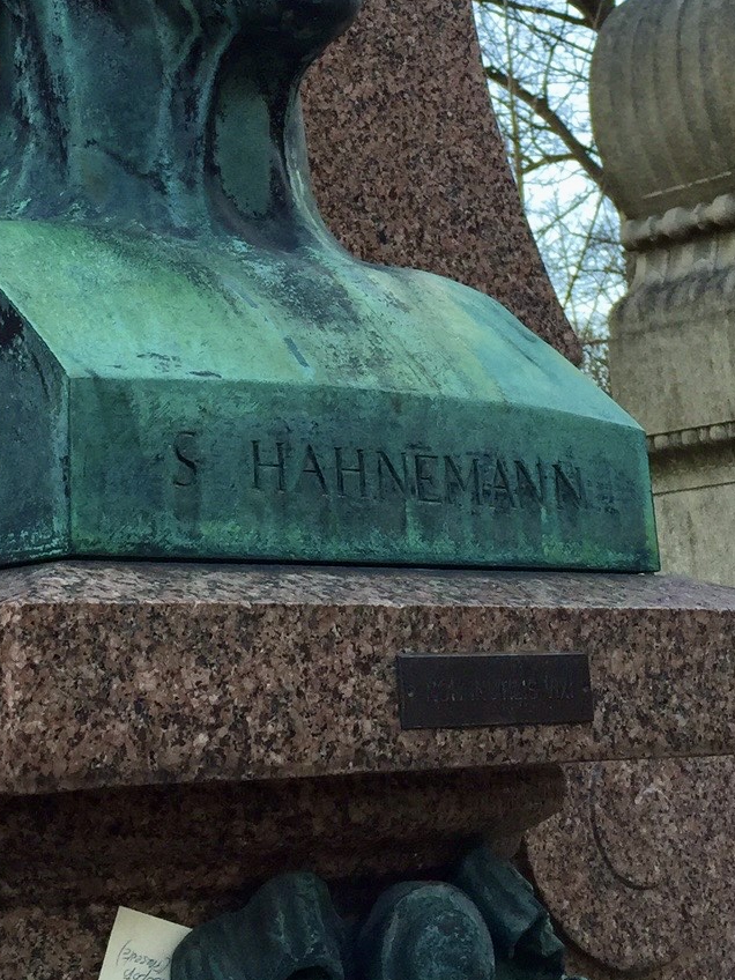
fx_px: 1982
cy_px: 127
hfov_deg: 20.8
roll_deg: +2.7
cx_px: 186
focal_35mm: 70
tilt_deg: +15.2
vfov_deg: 27.0
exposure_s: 1/395
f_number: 2.2
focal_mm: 4.15
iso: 32
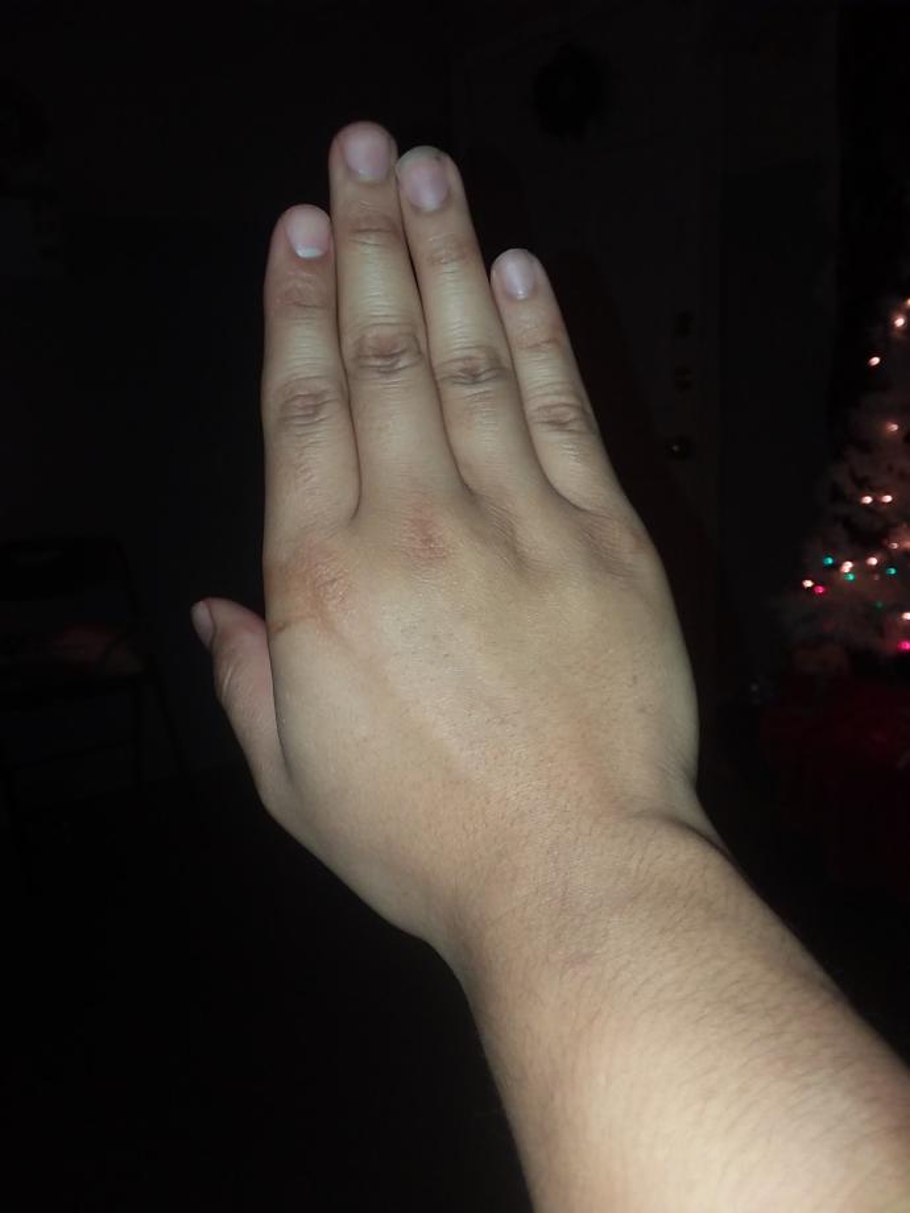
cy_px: 606
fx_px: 1016
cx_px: 455
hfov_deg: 48.2
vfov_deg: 61.7
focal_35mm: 29
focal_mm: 2.47
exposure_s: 1/120
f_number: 1.9
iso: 50
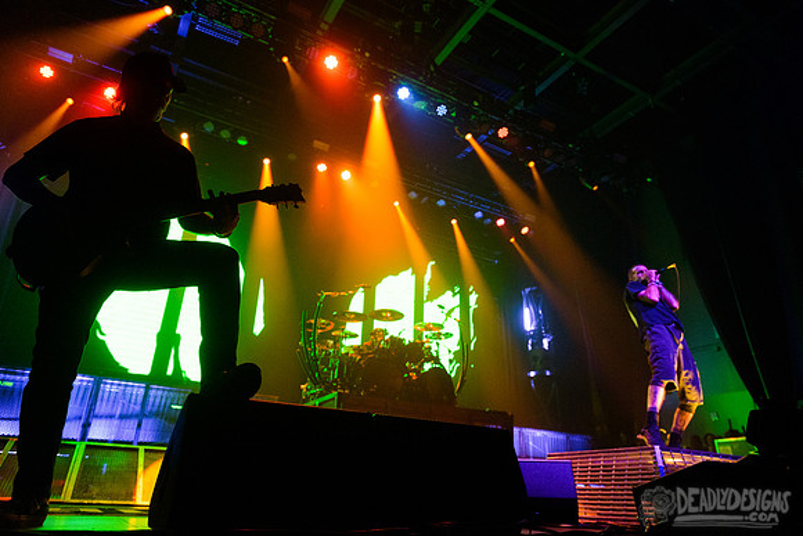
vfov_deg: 53.2
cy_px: 268
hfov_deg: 73.7
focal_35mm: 24
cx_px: 402
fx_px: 535
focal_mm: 24
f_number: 3.5
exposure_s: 1/250
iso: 3200
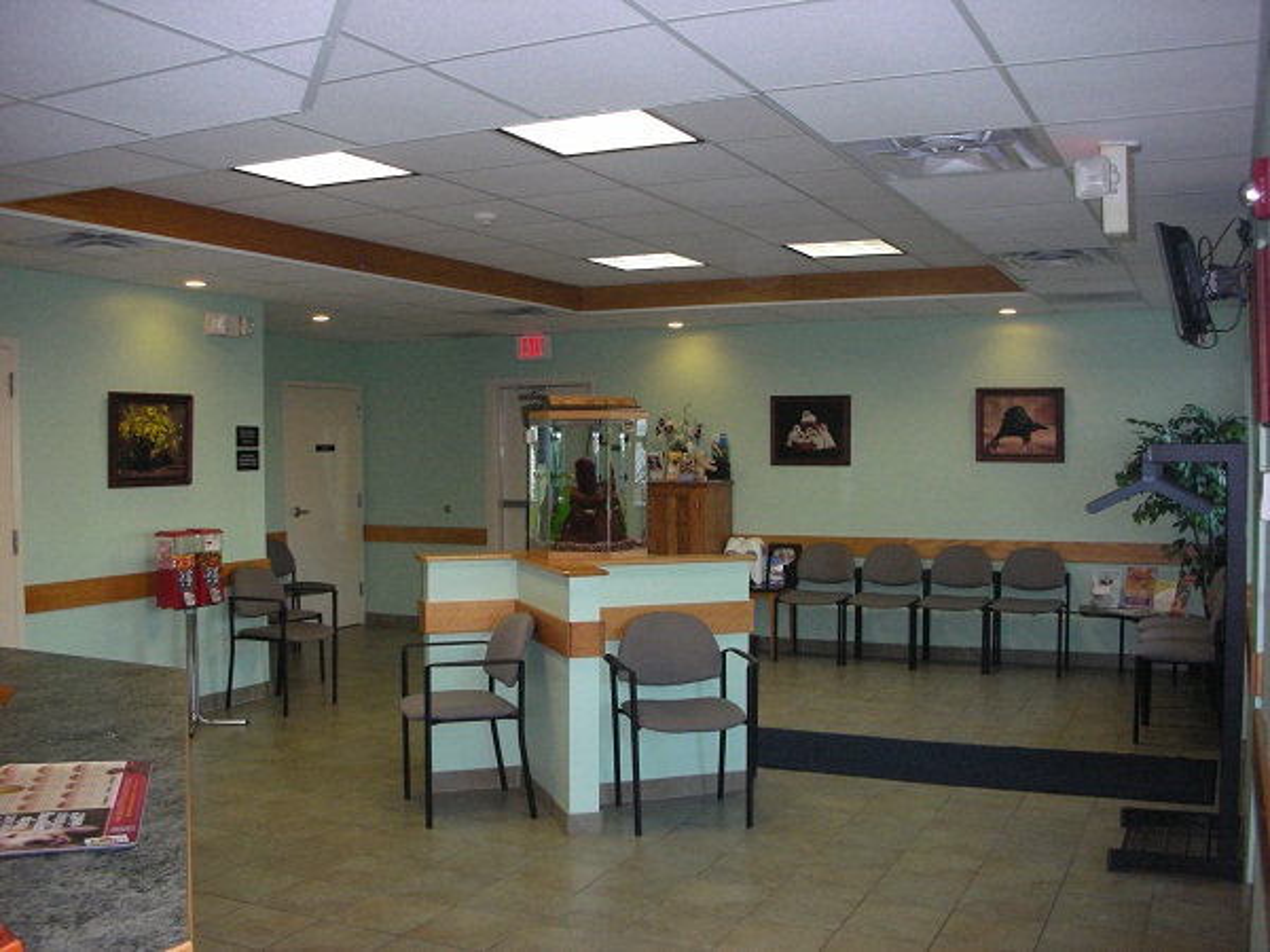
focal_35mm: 35
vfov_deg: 40.7
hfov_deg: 52.6
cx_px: 635
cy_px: 476
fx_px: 1284
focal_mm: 5.8
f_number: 3
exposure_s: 1/60.1
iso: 200
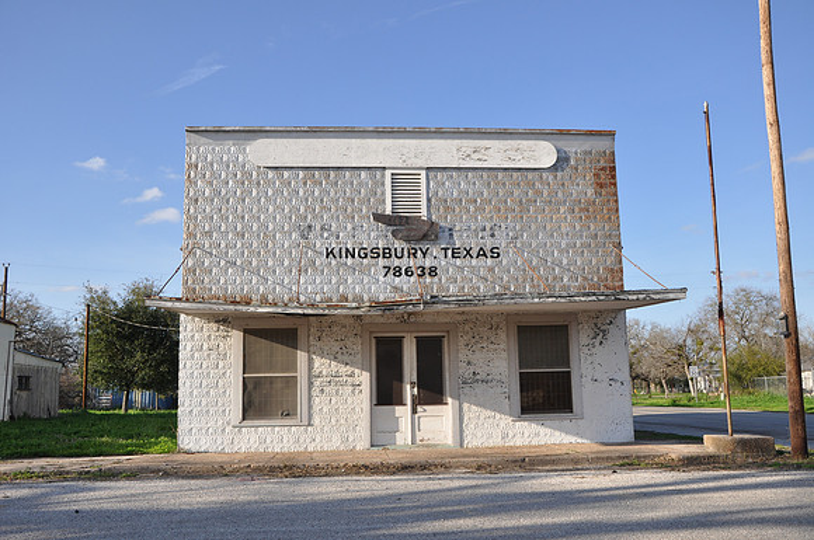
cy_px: 270
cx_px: 407
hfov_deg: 59.6
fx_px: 711
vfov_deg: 41.6
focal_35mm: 32
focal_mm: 21
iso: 200
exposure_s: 1/250
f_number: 8
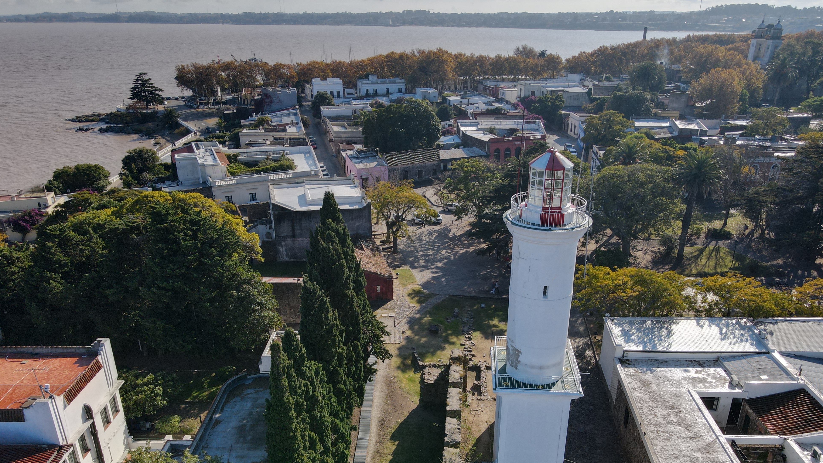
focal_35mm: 27
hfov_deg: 69.9
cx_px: 416
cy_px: 300
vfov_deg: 42.4
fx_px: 589
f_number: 2.8
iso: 100
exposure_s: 1/500
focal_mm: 4.5
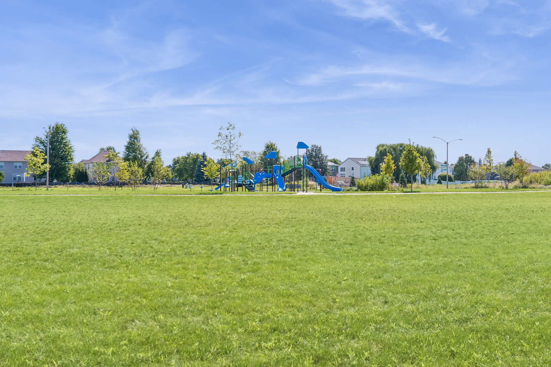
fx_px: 551
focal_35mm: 36
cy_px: 184
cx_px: 276
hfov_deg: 53.1
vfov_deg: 36.9
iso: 250
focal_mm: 24
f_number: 8
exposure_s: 1/400
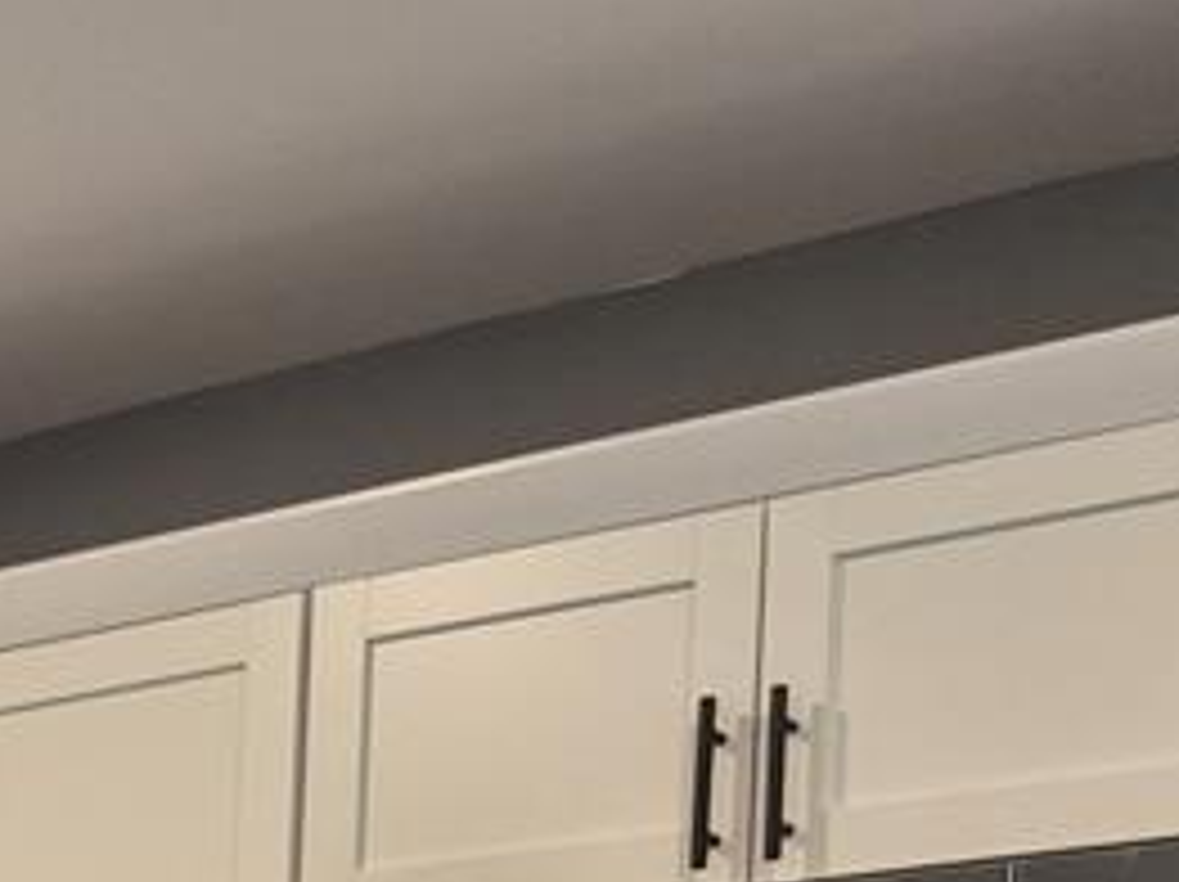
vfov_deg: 14.2
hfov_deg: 19.7
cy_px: 1647
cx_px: -446
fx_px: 3063
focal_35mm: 90
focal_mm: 5.4
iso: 250
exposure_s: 1/120
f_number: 1.8
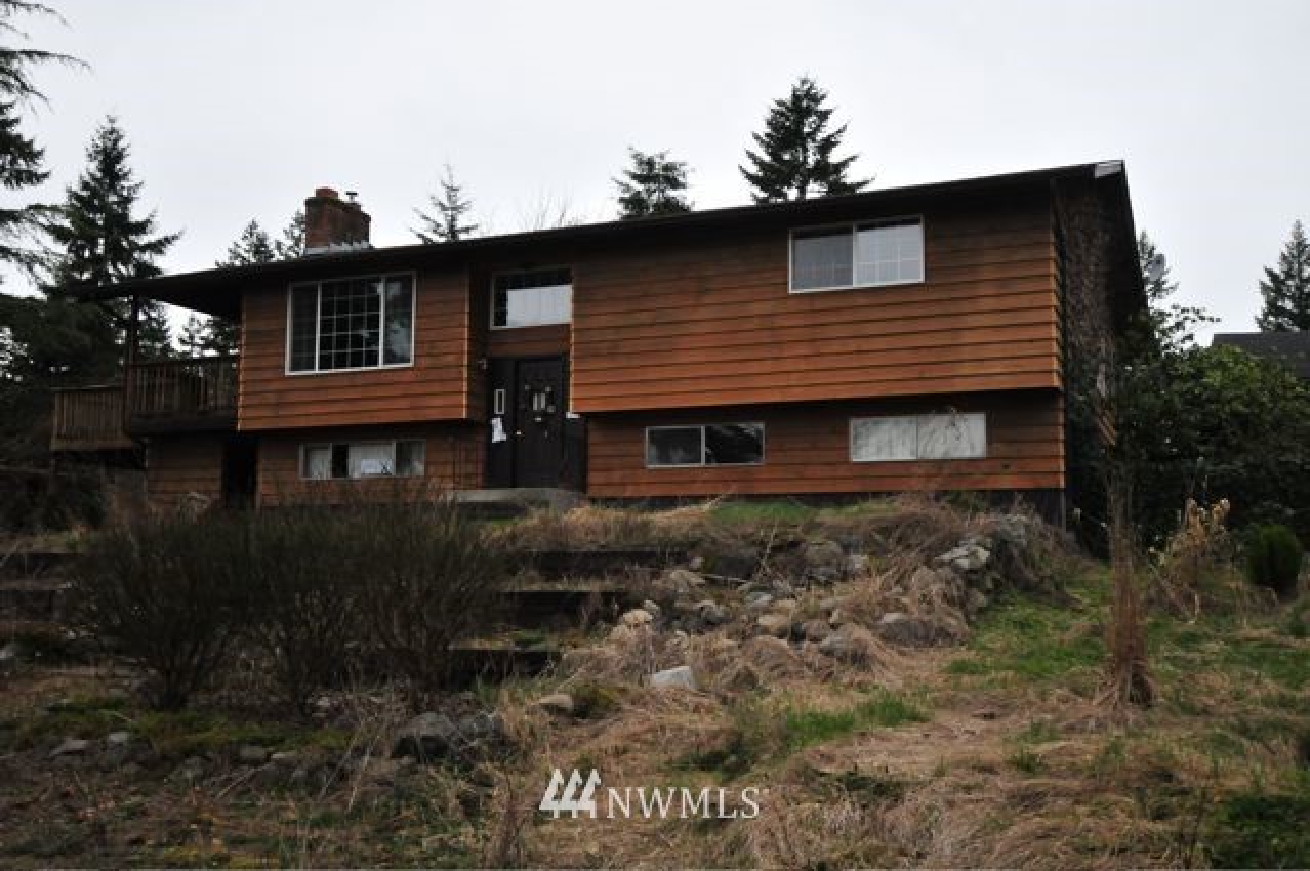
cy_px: 436
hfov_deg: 53.2
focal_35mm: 36
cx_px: 655
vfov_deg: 36.8
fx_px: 1309
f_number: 4
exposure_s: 1/500
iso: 1250
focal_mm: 24
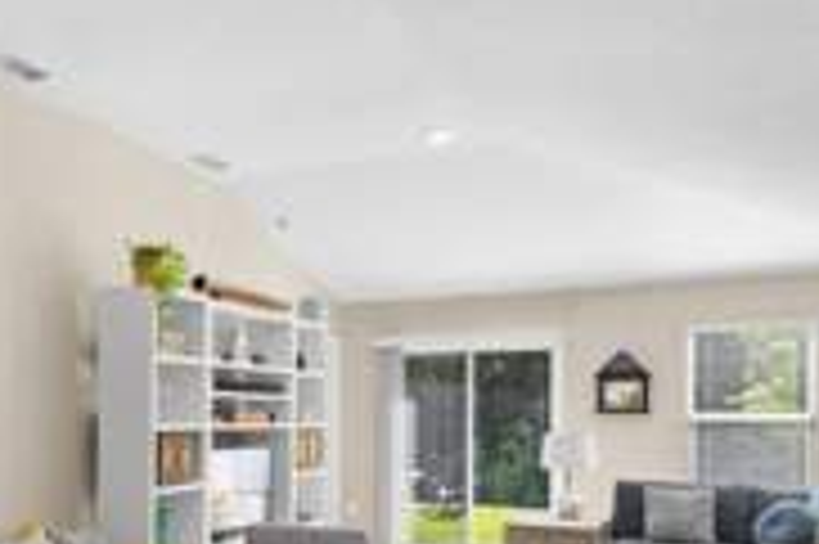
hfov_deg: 50.7
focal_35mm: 37
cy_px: 414
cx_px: 256
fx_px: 841
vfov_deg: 35.0
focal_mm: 14
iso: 1250
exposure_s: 1/40
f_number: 5.6
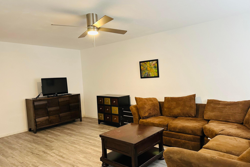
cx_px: 125
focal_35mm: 25
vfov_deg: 51.2
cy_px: 90
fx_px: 174
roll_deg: +2.8
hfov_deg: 71.5
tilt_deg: -3.9
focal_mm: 6.86
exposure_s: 1/60
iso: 250
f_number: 1.78
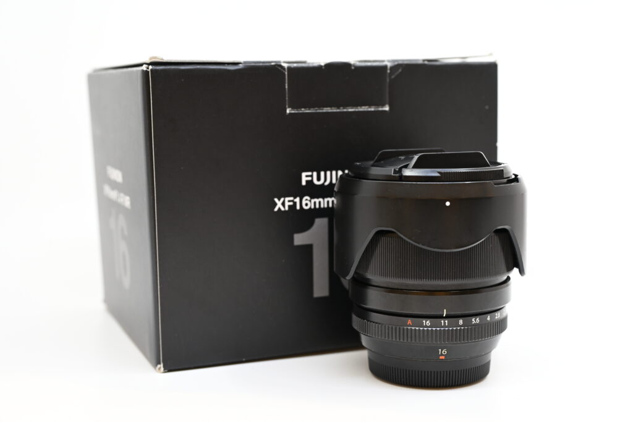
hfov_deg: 36.9
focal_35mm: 54
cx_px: 316
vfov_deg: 25.1
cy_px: 211
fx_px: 950
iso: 800
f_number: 6.3
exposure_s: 1/125
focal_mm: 54
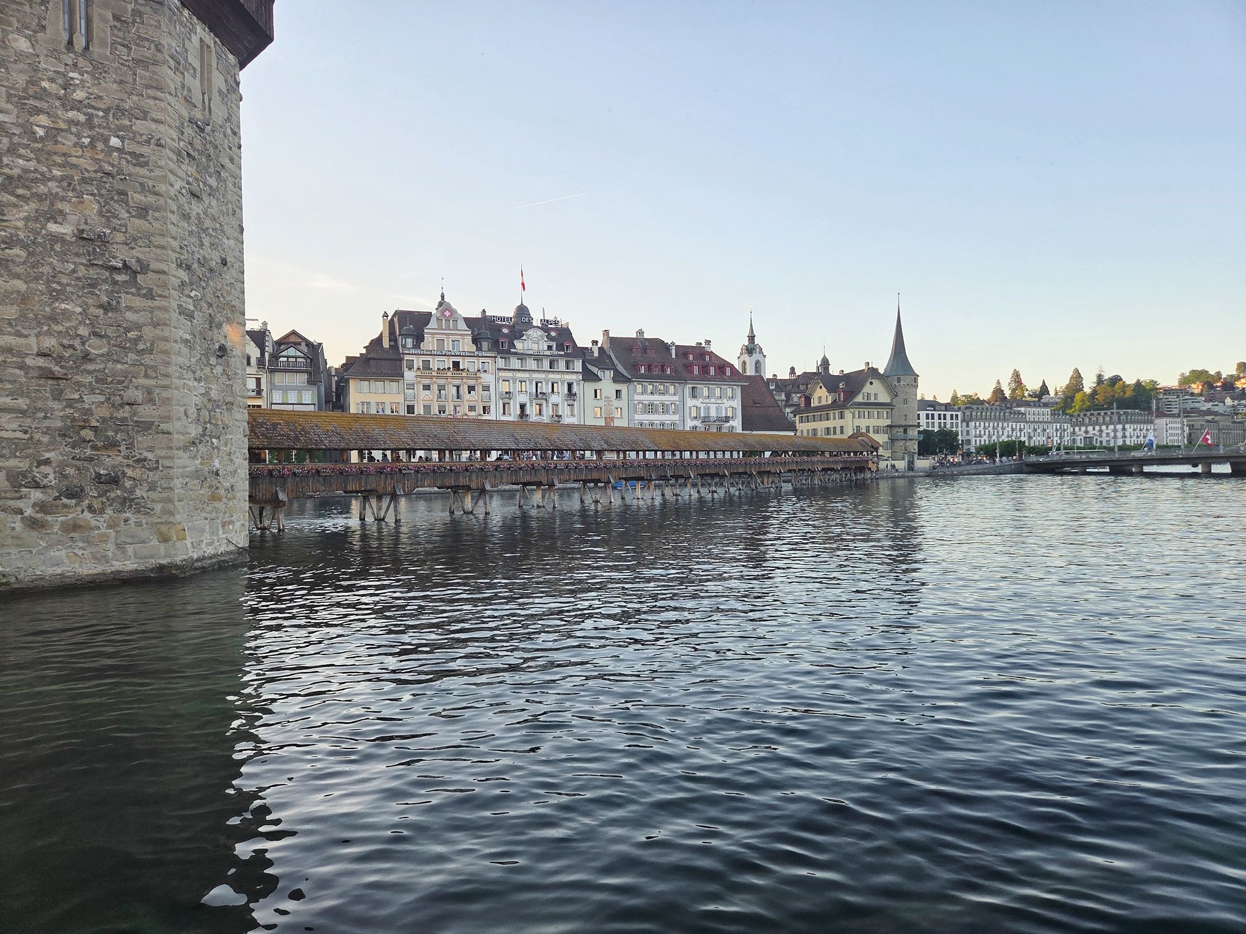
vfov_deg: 58.9
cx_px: 623
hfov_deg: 73.9
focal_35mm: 23
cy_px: 467
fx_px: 828
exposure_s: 1/777
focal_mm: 5.4
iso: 80
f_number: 1.8
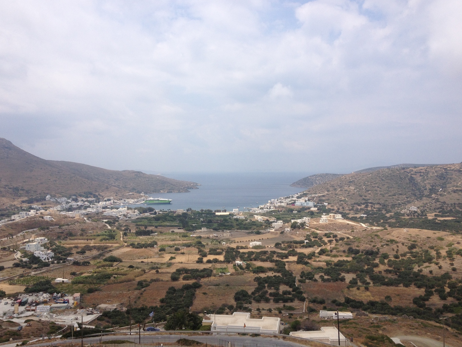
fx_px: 480
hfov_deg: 51.4
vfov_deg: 39.7
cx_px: 233
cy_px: 169
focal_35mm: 36
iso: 50
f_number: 2.4
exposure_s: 1/2907
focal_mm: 4.28
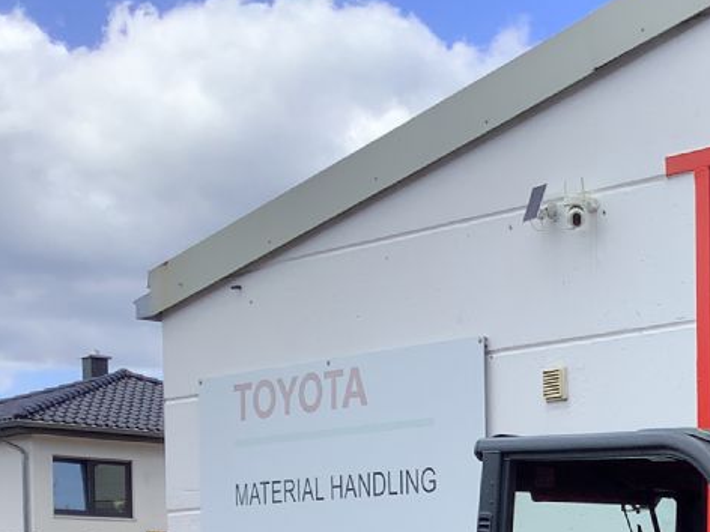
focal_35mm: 84
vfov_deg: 16.6
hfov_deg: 21.5
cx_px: 862
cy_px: 682
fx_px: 1723
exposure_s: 1/401
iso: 25
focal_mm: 3.3
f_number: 2.4
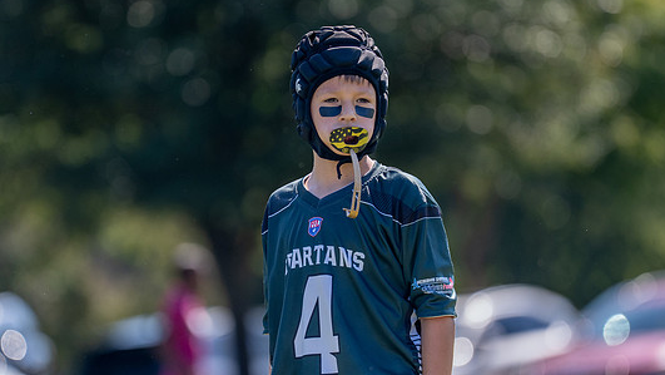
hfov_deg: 6.3
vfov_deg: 3.5
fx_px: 6085
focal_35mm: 345
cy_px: 210
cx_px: 319
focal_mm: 200
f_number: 2.8
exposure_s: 1/2000
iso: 200
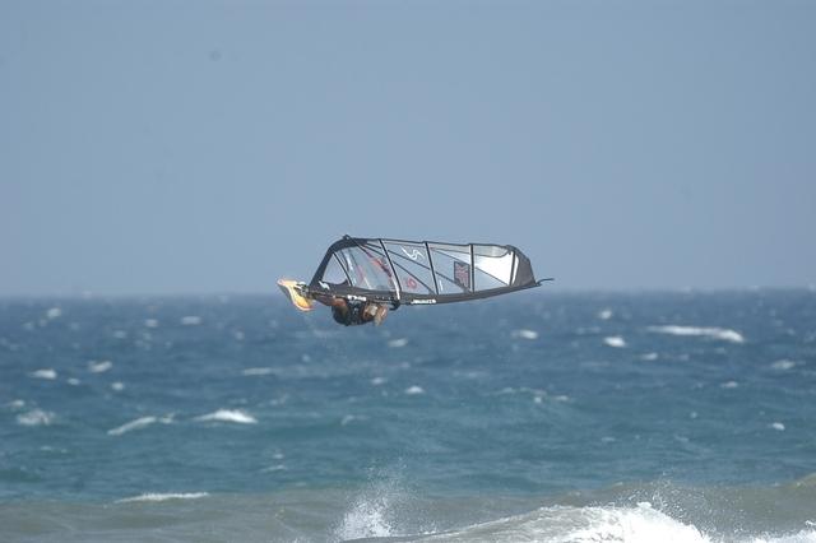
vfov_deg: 1.8
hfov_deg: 2.8
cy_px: 272
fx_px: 16991
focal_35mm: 750
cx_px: 408
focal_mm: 500
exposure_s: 1/1600
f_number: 4.5
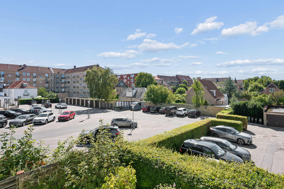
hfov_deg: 85.4
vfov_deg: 63.2
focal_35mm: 20
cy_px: 94
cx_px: 142
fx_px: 154
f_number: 6.3
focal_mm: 19.5
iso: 400
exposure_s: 1/1600
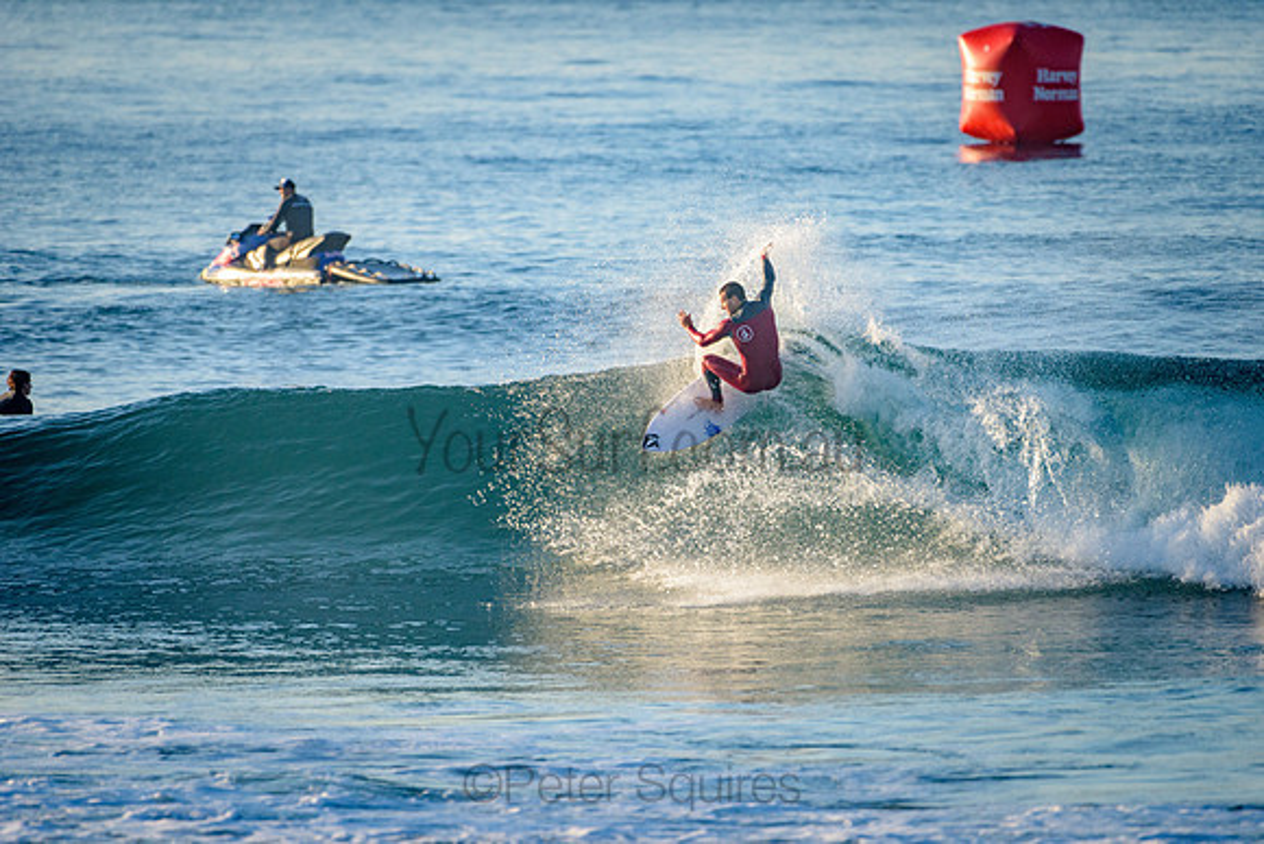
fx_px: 17559
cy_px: 422
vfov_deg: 2.8
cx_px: 632
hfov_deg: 4.1
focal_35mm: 500
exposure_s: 1/2000
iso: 560
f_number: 5.6
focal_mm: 500
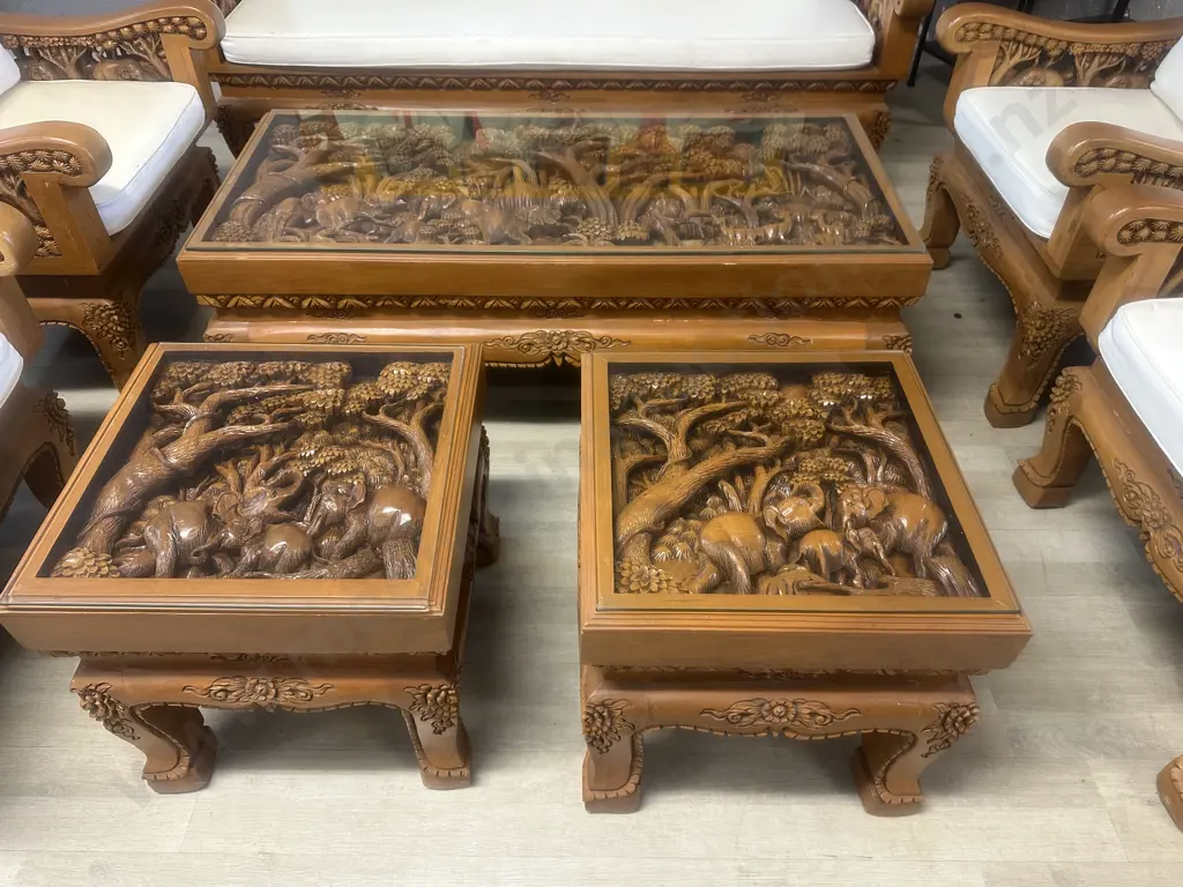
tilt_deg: -43.7
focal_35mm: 24
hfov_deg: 71.6
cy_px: 444
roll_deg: -0.5
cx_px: 592
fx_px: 820
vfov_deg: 56.8
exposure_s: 1/50
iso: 250
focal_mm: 6.86
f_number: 1.78
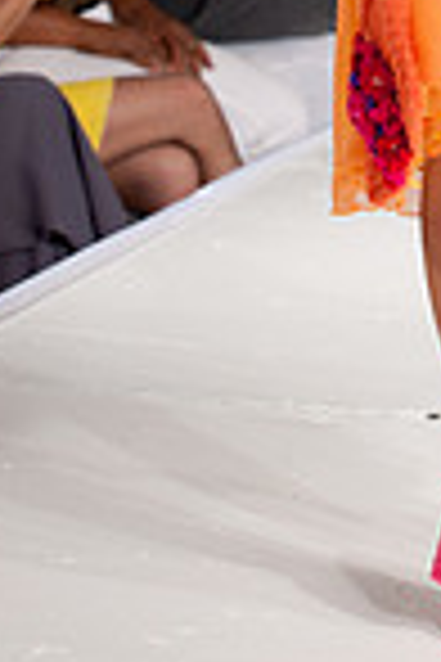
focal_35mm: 215
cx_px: 608
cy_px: -248
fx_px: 3950
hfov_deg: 6.3
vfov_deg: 9.4
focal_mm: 70
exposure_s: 1/125
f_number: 5
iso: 200
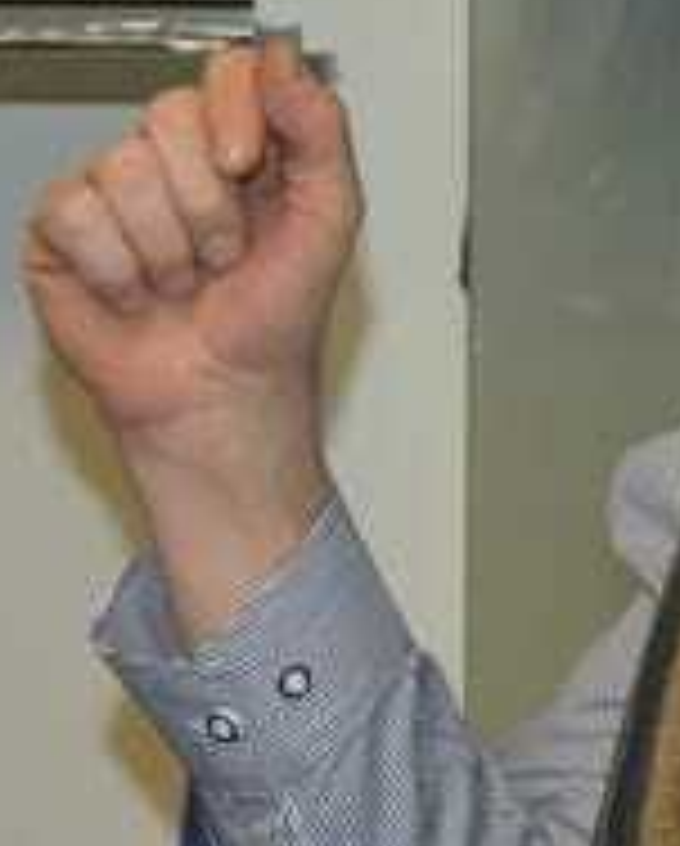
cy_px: 108
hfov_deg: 7.5
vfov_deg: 9.6
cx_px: 1130
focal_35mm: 201
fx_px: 5042
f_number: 4.5
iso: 450
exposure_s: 1/60
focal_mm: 35
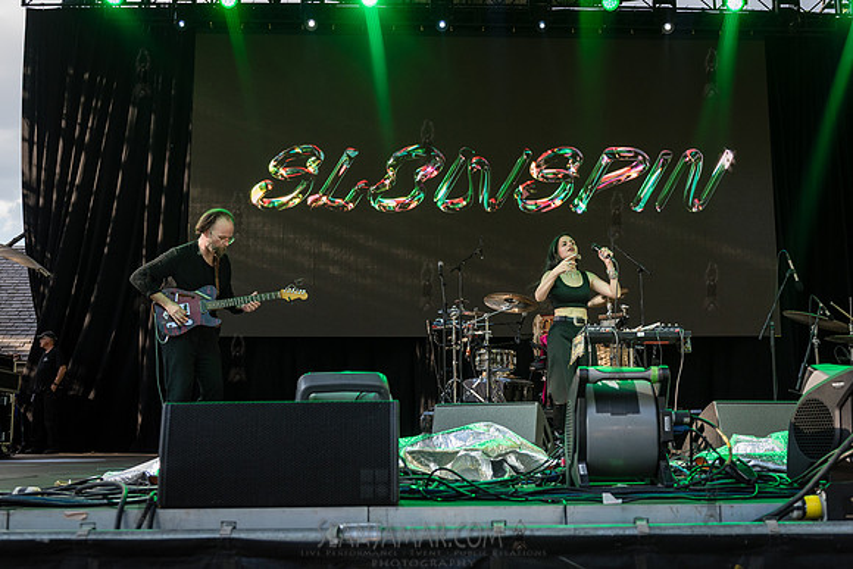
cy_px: 284
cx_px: 448
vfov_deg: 31.4
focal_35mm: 43
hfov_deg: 45.6
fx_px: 1014
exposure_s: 1/800
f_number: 4
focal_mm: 38
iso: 400
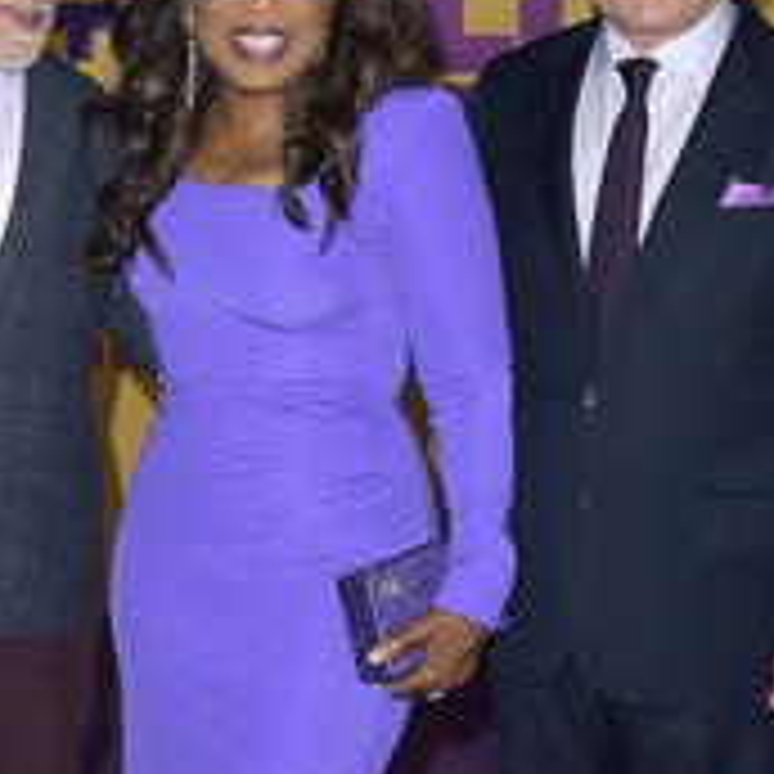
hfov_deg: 23.6
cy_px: 248
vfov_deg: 24.2
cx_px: 72
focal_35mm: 71
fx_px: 1796
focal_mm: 32
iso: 320
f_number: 6.3
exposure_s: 1/250
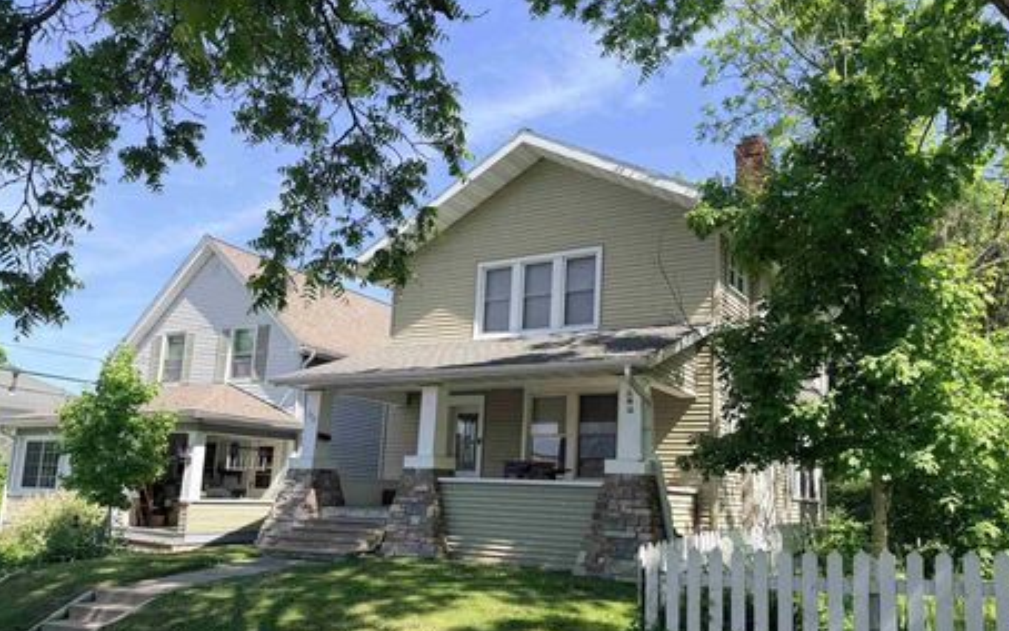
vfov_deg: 44.3
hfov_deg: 66.4
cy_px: 385
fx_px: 770
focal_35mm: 28
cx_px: 531
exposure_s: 1/1812
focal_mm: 6.76
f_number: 1.78
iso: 80
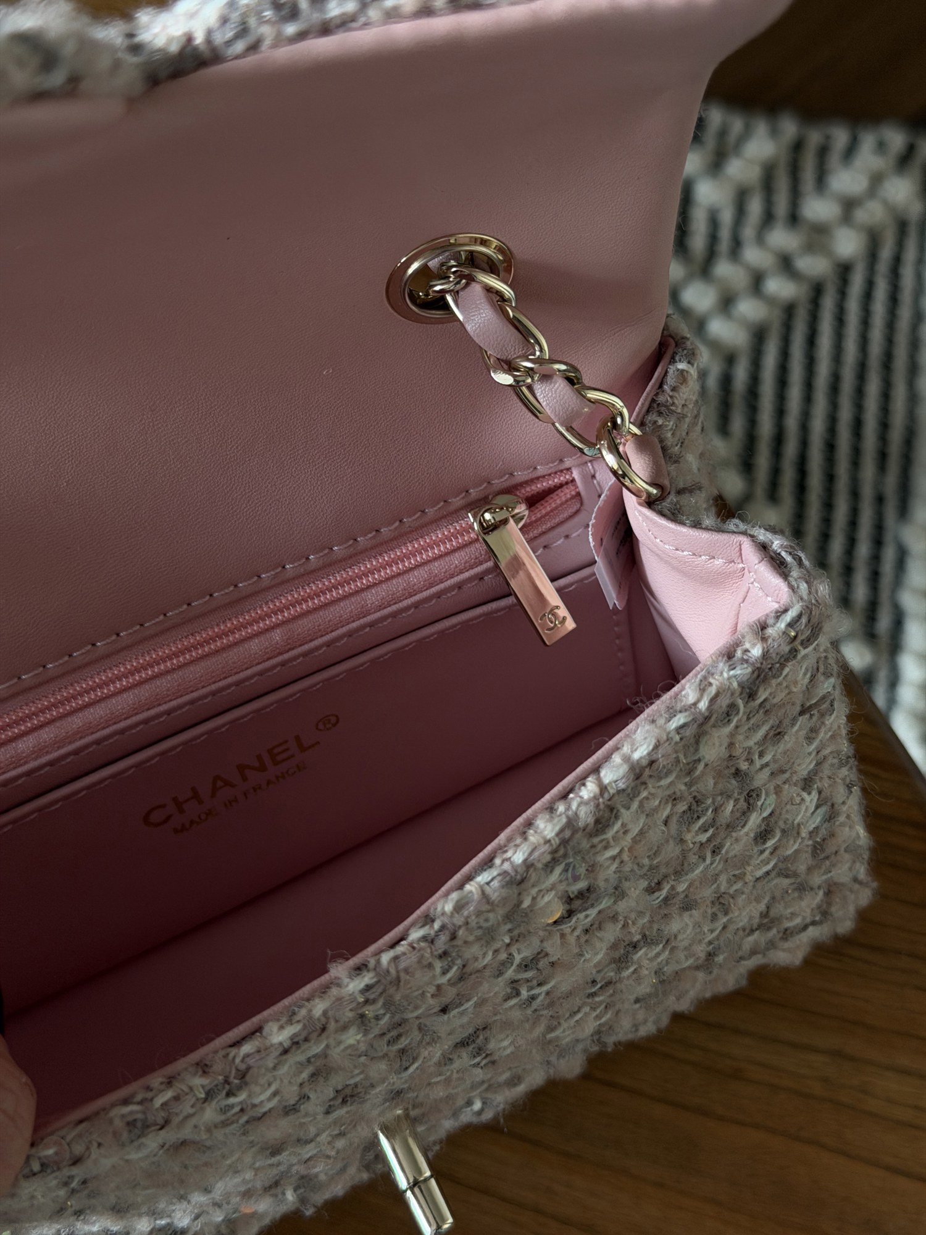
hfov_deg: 30.3
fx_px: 1712
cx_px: 463
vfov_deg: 39.7
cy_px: 618
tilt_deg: -76.7
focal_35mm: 48
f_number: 1.78
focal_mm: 6.76
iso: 100
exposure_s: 1/60
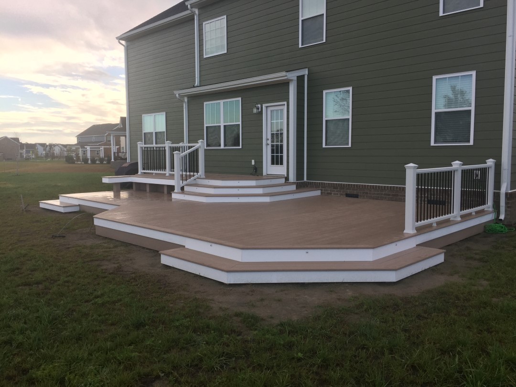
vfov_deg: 48.2
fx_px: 432
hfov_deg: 61.7
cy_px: 194
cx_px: 258
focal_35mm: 29
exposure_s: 1/471
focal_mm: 4.15
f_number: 2.2
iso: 32
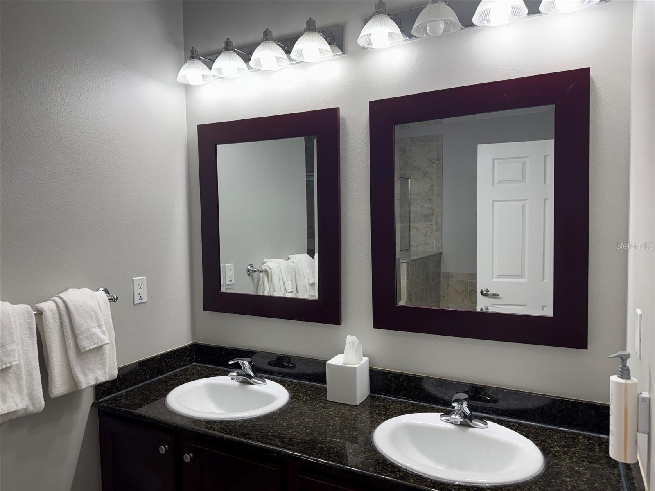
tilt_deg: -4.0
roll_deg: +1.0
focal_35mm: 24
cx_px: 328
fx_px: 454
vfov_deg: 56.8
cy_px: 246
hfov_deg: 71.6
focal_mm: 6.76
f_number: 1.78
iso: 80
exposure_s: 1/120
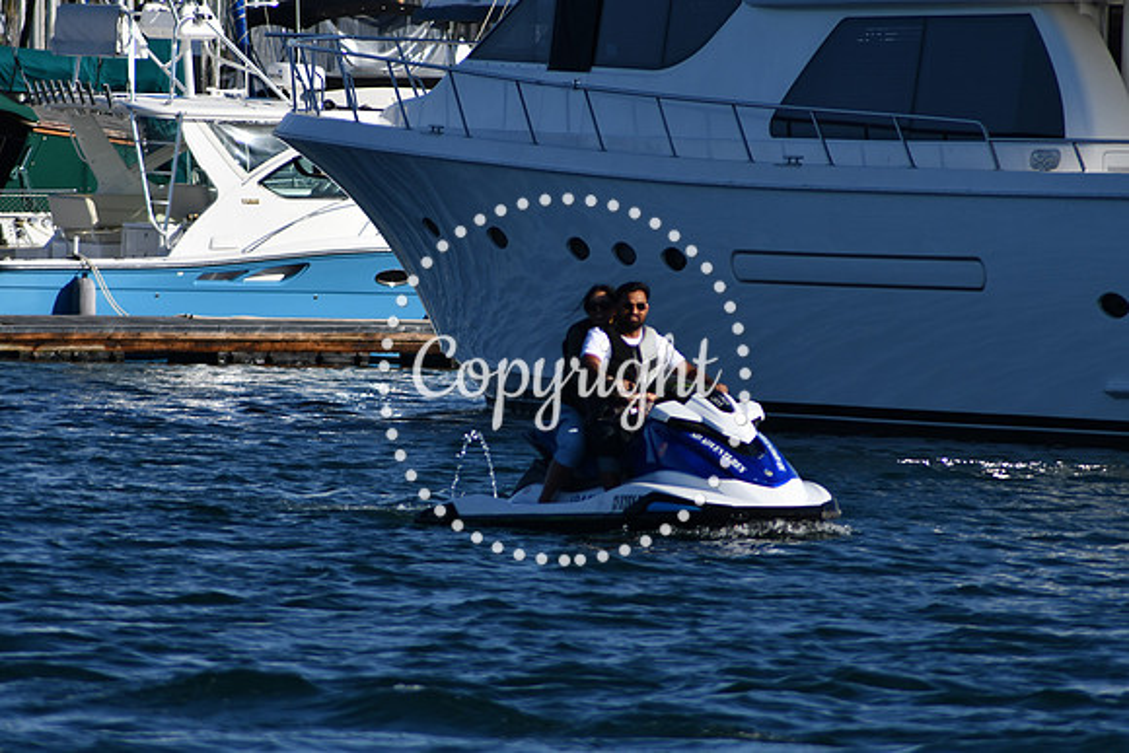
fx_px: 14115
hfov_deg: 4.6
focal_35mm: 450
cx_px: 564
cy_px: 376
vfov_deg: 3.1
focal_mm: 300
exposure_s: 1/1600
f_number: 7.1
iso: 200
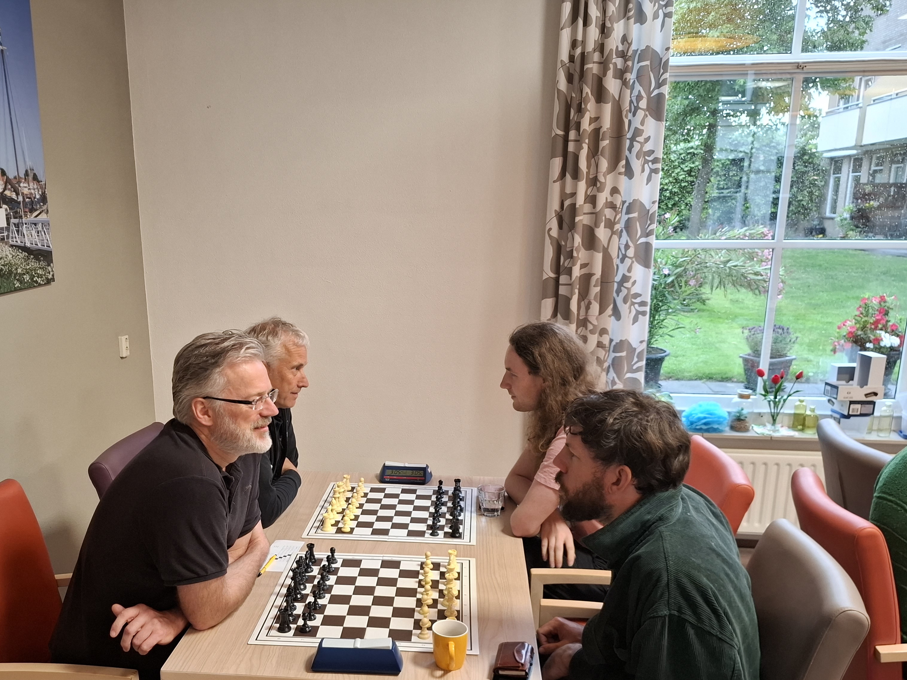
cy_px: 447
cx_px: 362
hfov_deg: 57.9
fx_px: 812
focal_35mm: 31
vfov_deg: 44.8
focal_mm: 5.54
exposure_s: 1/33
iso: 320
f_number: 1.8
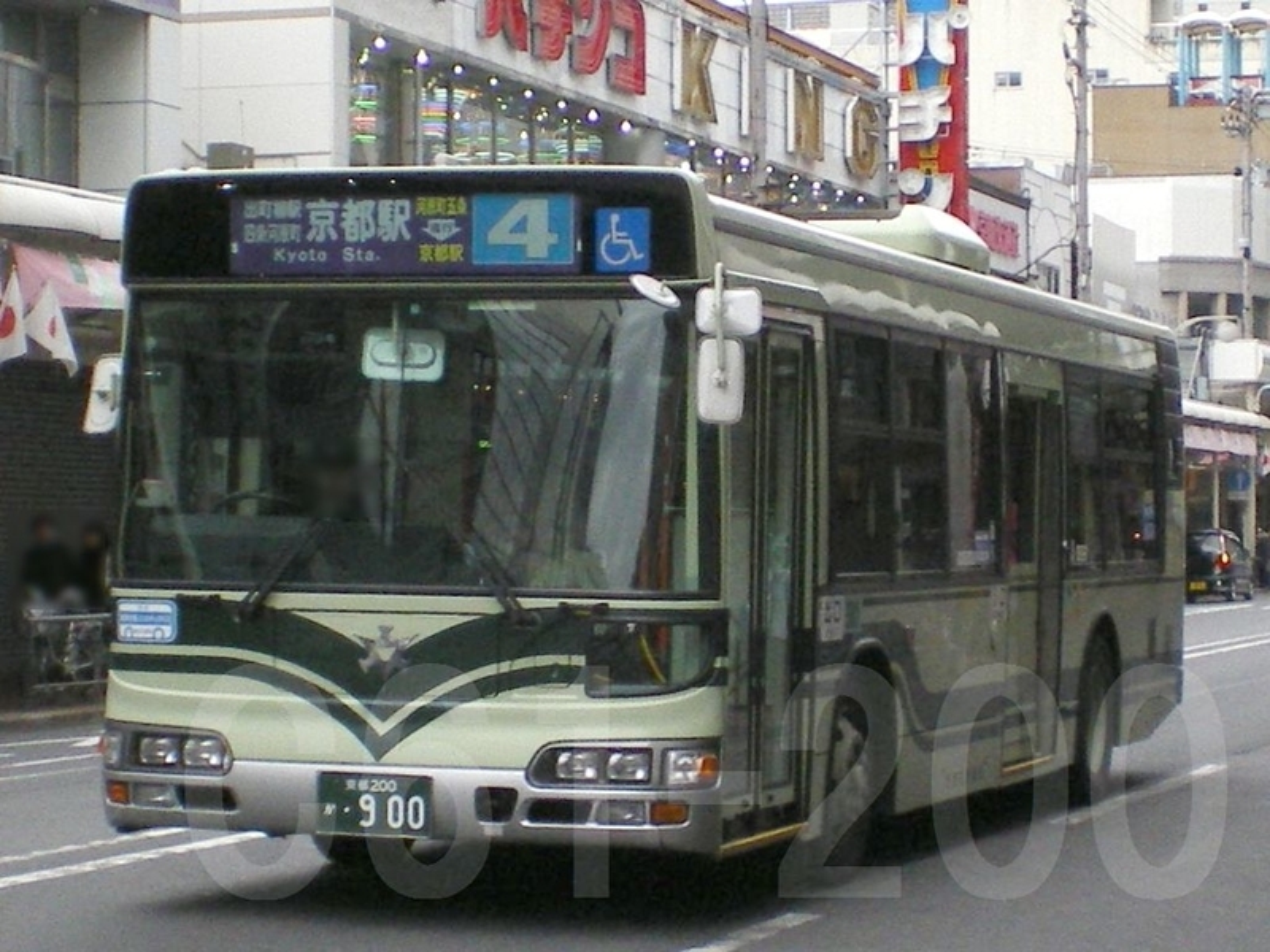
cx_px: 635
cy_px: 476
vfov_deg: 37.7
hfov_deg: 49.0
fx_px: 1394
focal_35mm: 38
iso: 200
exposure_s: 1/400
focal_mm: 6.3
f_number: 4.6
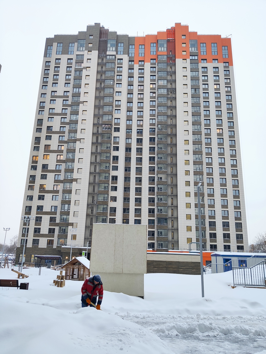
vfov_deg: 67.3
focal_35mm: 26
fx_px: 266
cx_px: 133
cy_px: 177
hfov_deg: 53.1
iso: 126
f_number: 1.75
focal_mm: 4.75
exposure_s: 1/100
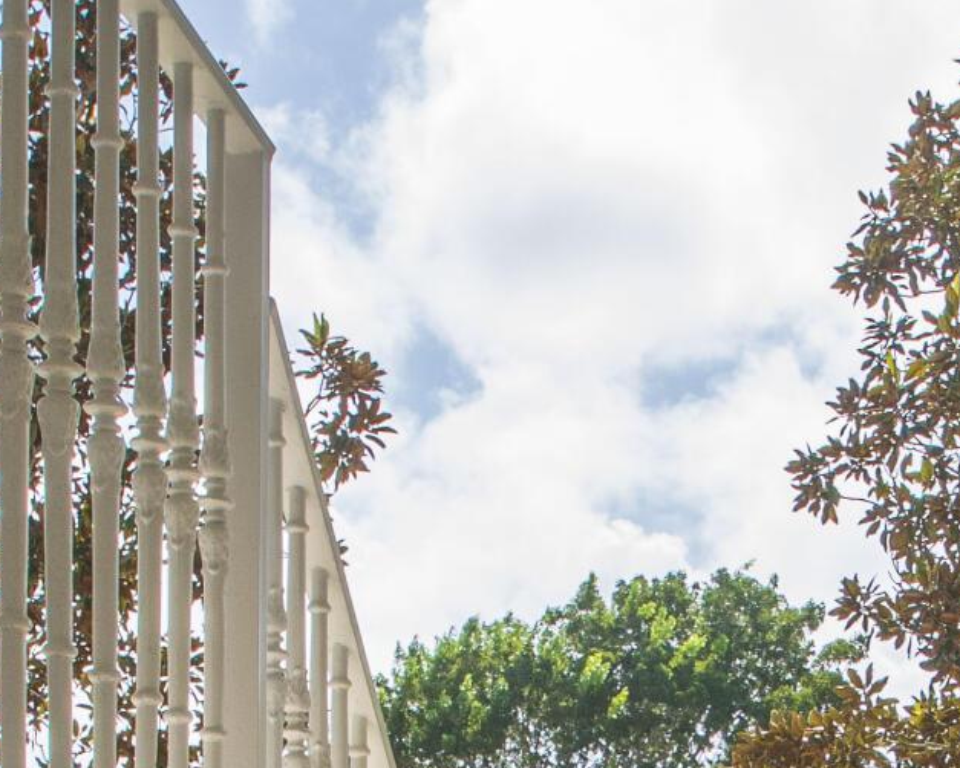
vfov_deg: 14.3
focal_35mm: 101
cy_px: 1135
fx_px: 2871
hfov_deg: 18.6
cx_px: 928
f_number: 8
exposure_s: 1/640
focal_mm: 15
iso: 320
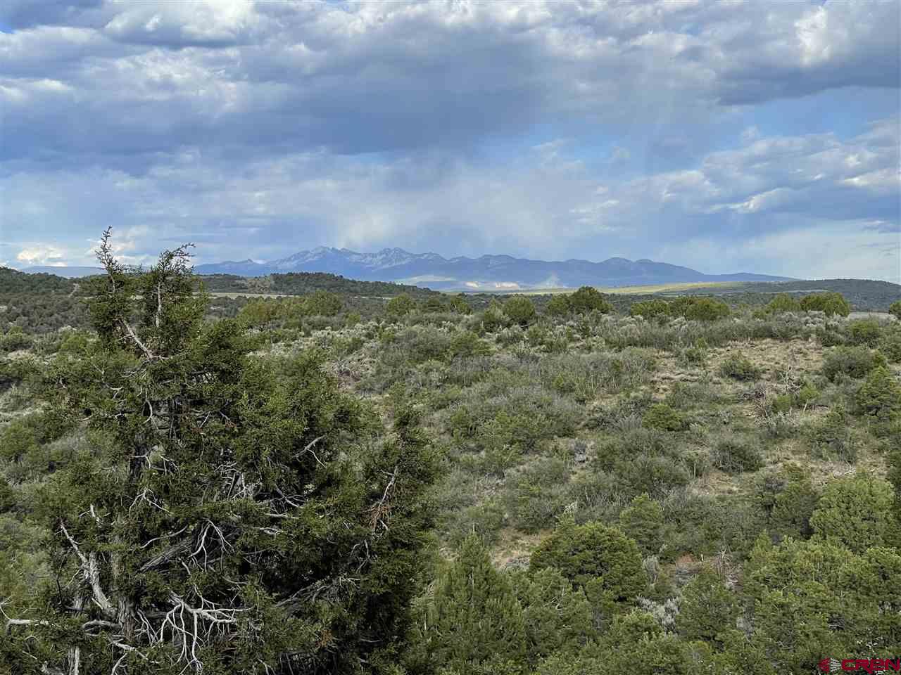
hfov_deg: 30.3
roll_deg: +1.6
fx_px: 1666
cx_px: 450
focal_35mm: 64
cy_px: 338
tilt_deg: -0.8
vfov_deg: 22.9
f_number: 2.2
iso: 20
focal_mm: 7.5
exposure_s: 1/960
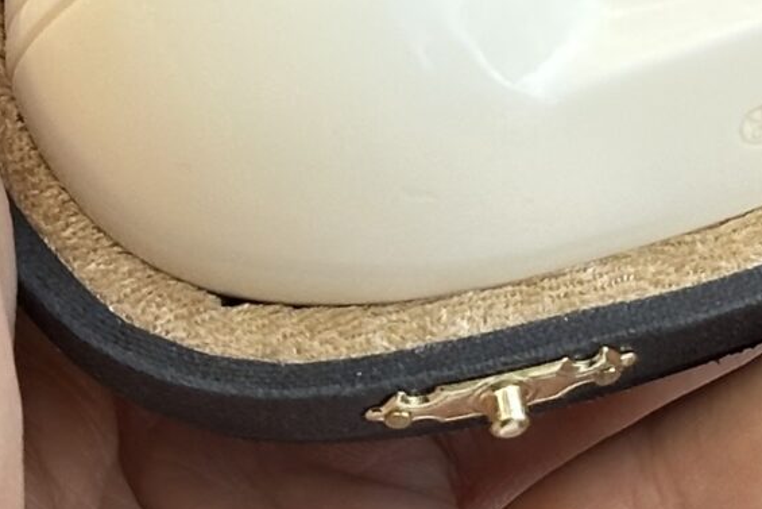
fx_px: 4785
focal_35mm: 226
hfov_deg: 8.9
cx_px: 1074
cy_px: -543
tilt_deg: -23.0
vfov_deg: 5.9
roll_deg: +1.5
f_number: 1.78
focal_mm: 6.86
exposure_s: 1/421
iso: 64
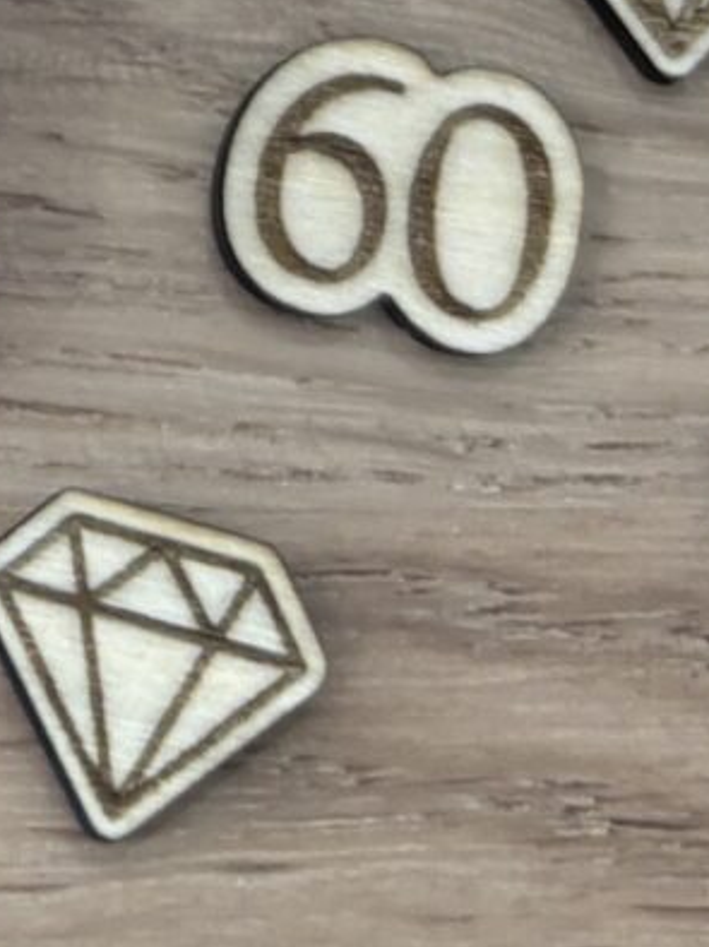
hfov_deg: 8.3
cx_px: -800
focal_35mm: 169
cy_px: -1264
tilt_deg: -64.9
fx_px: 4620
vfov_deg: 10.3
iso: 100
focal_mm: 5.96
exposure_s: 1/50
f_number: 1.6
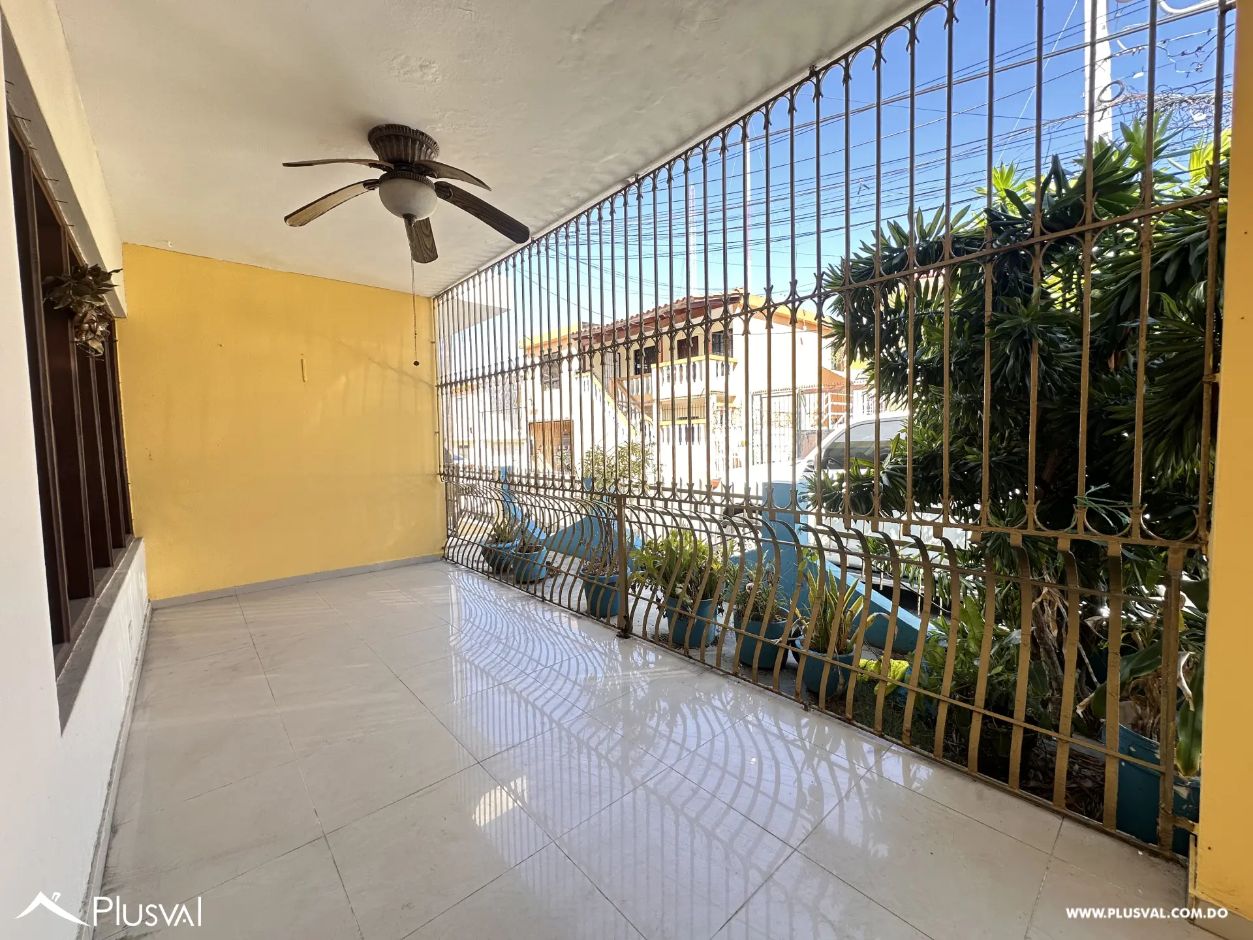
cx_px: 626
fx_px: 507
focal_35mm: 14
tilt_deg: -2.6
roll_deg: +1.2
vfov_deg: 85.7
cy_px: 470
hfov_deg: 102.1
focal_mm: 2.22
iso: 40
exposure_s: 1/105
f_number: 2.2
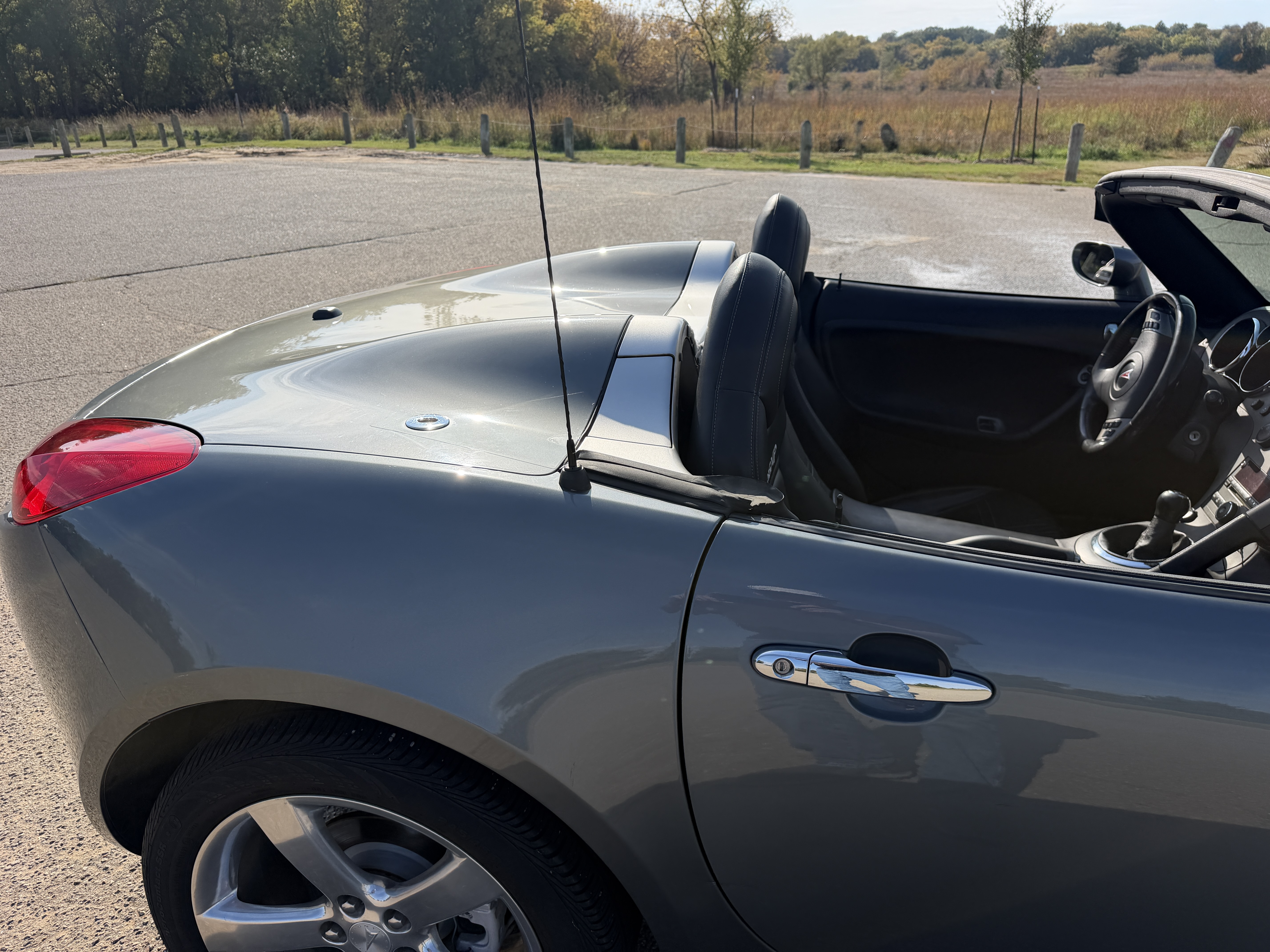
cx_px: 635
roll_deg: +1.8
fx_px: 881
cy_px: 476
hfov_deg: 71.6
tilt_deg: -25.5
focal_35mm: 24
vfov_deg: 56.8
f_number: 1.78
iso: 80
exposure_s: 1/4673
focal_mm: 6.76
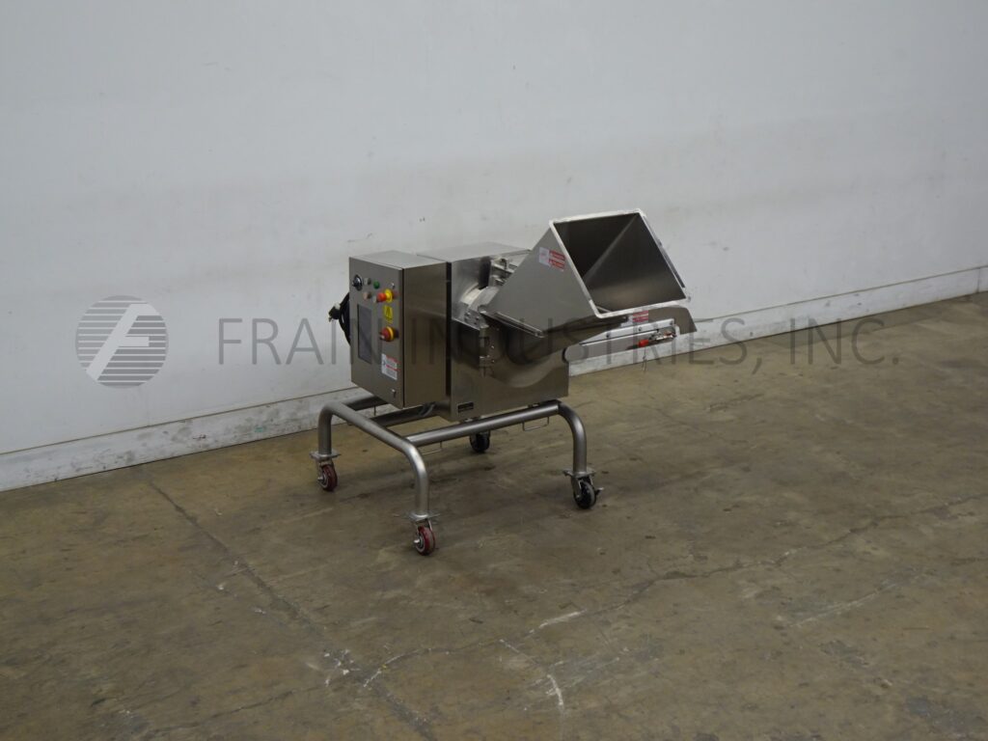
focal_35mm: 50
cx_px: 494
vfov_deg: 29.1
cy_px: 370
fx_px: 1427
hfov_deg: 38.2
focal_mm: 8.07
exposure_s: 1/50
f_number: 4.5
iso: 160
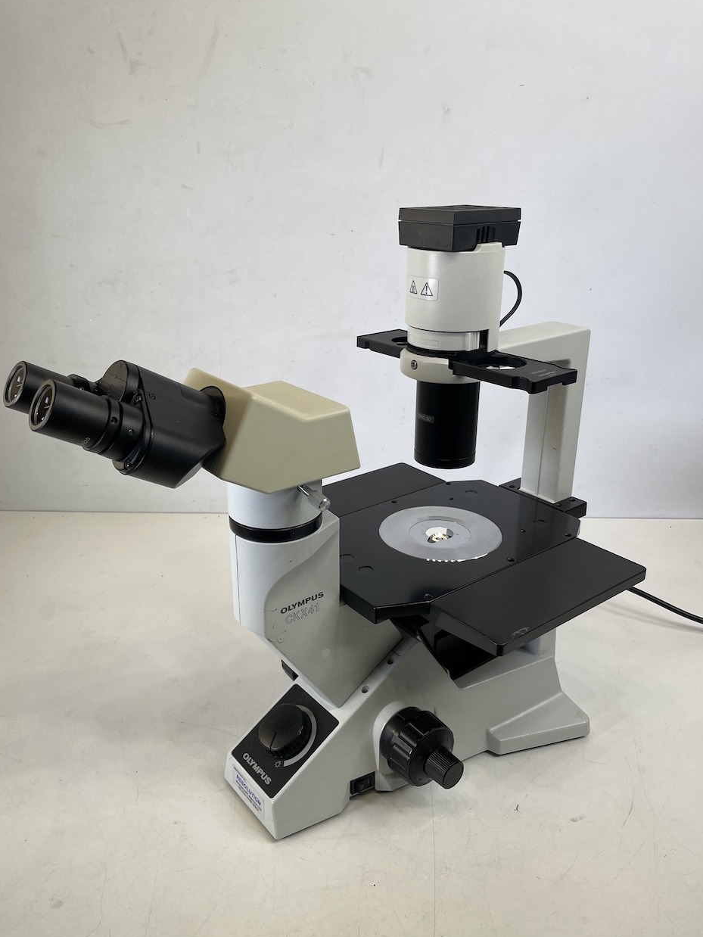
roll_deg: +1.1
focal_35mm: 28
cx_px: 347
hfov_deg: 49.8
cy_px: 470
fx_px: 758
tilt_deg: -20.3
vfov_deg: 63.4
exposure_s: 1/332
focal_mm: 4.2
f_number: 1.6
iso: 32
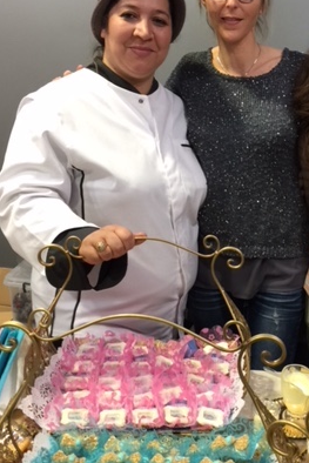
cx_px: 243
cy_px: 233
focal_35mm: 49
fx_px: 630
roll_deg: -1.2
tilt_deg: -16.5
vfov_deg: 40.3
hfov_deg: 27.1
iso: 64
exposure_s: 1/17
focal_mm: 4.15
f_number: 2.2
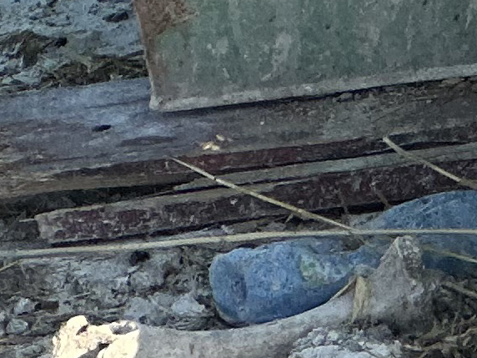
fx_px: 7482
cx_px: 1403
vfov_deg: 2.7
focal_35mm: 543
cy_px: -806
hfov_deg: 3.6
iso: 32
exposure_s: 1/382
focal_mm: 9
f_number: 2.8
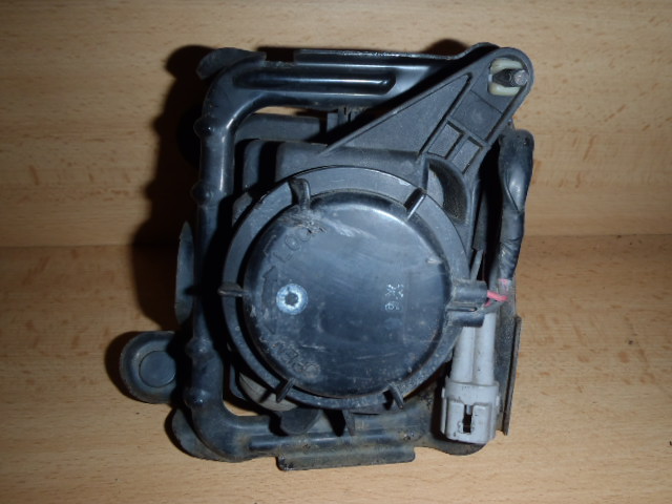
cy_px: 252
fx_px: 544
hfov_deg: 63.4
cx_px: 336
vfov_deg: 49.7
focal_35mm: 28
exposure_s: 1/30
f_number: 3.9
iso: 100
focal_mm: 5
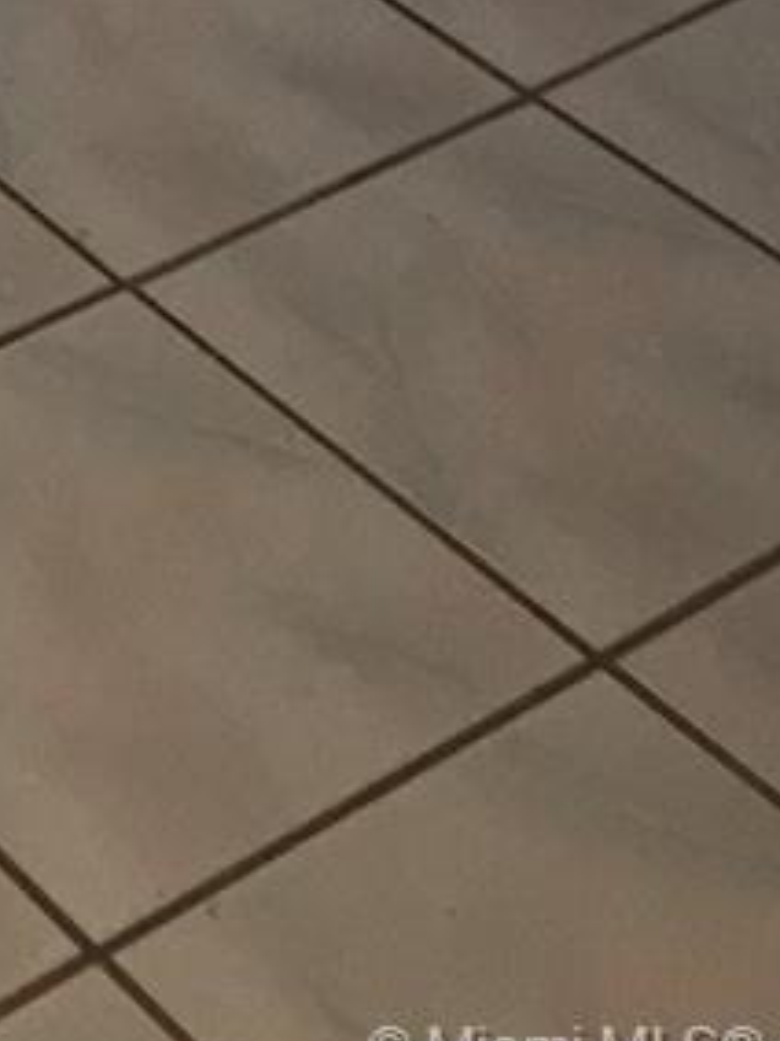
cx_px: -625
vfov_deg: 13.5
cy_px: -1111
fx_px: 3698
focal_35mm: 123
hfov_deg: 11.2
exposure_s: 1/24
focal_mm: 4.15
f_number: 2.2
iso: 125
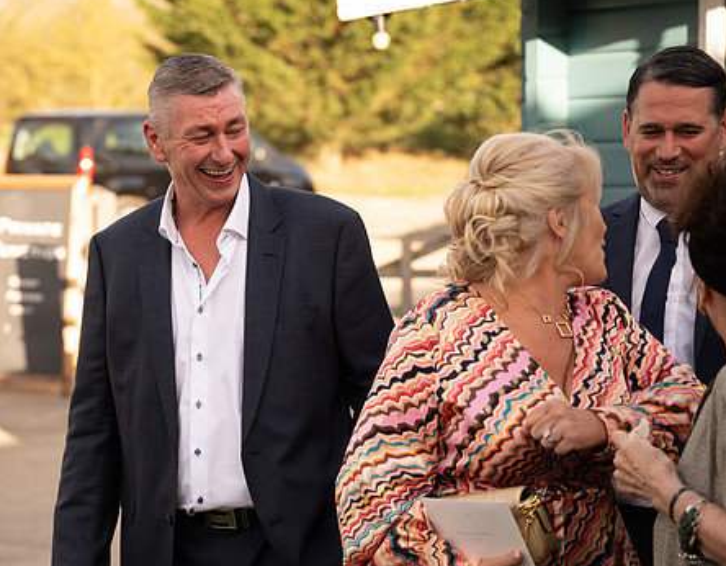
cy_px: 362
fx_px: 2404
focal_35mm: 113
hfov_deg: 17.1
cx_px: 202
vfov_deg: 13.4
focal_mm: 62
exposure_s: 1/500
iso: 125
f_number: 2.8
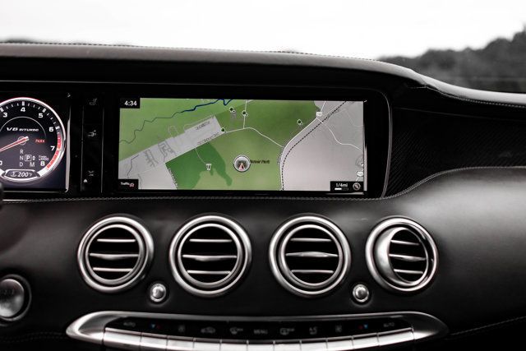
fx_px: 537
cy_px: 176
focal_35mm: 37
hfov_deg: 52.2
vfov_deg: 36.2
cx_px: 263
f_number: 2.8
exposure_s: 1/400
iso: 640
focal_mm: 32
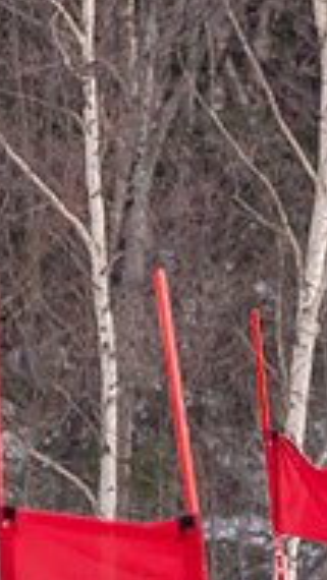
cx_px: 506
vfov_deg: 0.9
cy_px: 640
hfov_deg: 0.5
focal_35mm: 2530
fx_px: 38964
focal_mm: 600
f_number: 6.3
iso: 800
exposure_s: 1/2500
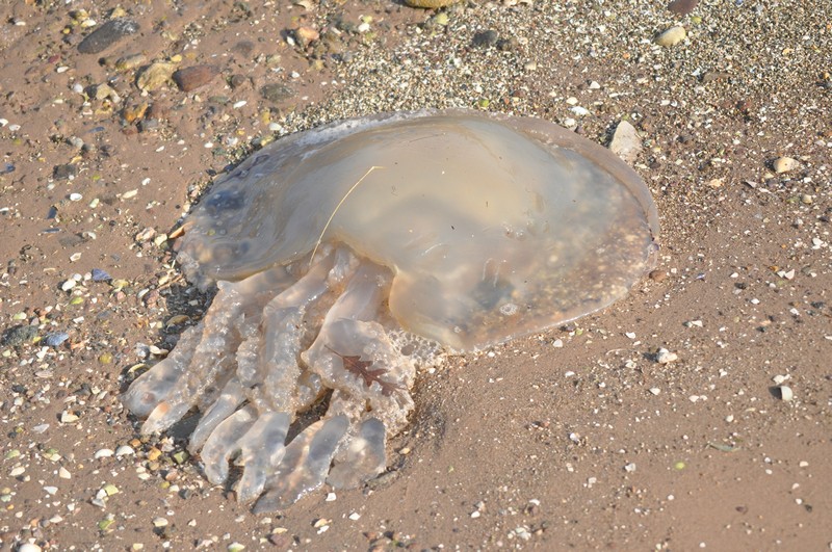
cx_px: 416
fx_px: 2492
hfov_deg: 19.0
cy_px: 276
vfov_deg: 12.6
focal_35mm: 108
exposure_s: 1/2000
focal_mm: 72
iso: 800
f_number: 5.6
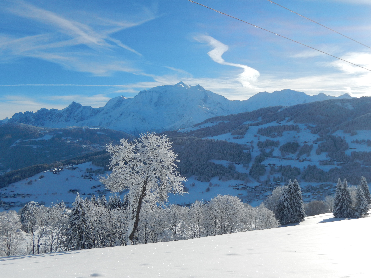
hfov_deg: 51.4
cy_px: 139
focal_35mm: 36
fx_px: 386
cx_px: 186
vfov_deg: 39.7
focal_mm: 6.5
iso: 125
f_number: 8
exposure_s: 1/500
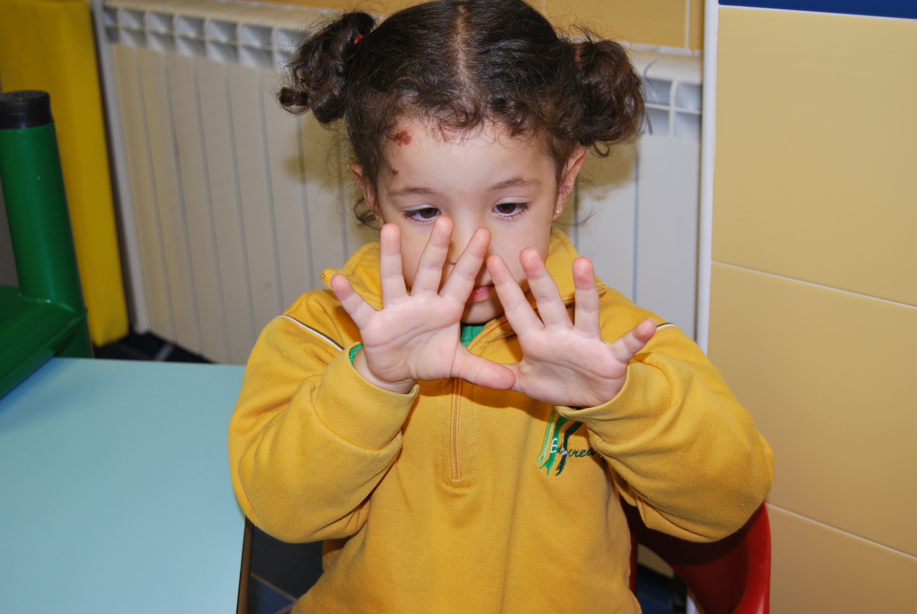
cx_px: 458
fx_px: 1186
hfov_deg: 42.3
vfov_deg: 29.0
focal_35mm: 46
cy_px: 307
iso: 200
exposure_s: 1/60
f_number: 4.5
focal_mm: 31
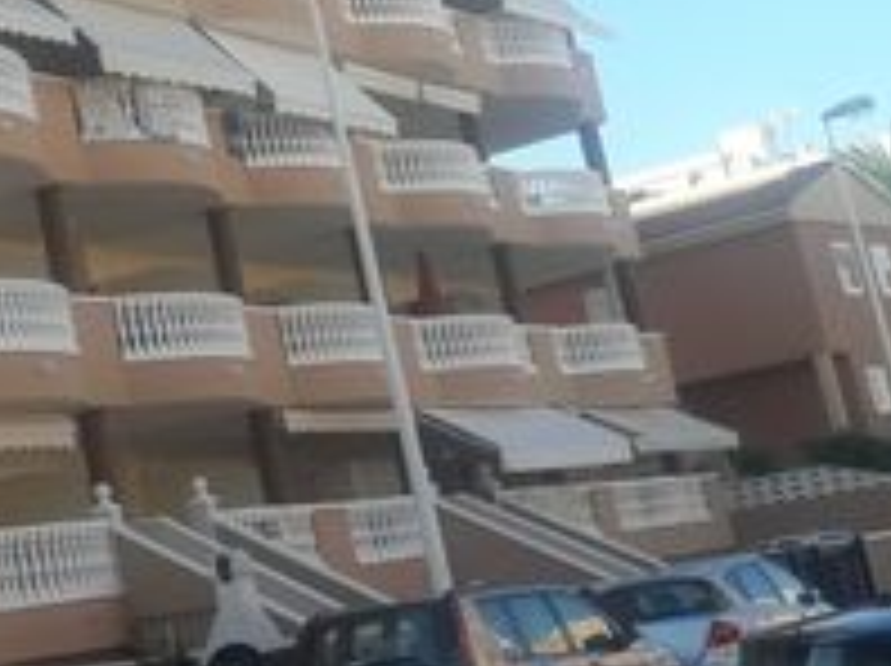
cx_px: -207
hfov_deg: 21.3
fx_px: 2185
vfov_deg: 17.2
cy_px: 112
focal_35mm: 85
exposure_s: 1/644
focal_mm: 3.7
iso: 40
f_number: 1.9
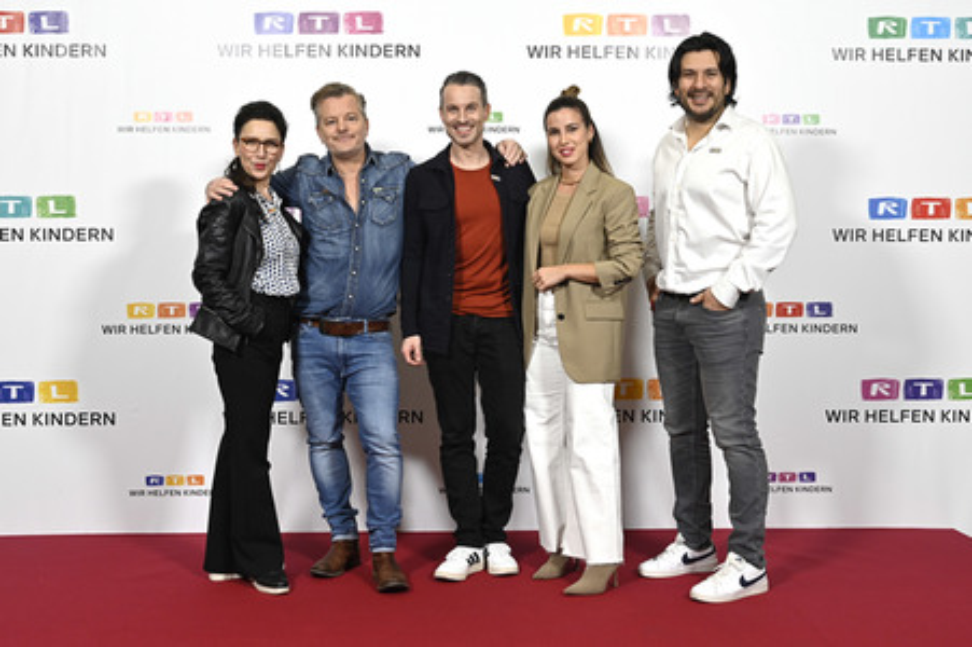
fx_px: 1187
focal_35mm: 44
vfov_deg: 30.5
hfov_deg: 44.5
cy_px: 324
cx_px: 486
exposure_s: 1/320
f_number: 4.5
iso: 1250
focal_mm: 44
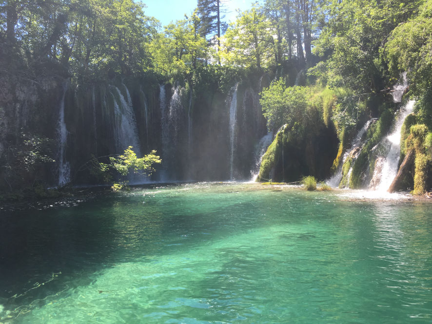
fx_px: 362
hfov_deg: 61.6
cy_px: 162
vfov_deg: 48.2
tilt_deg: -1.2
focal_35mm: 29
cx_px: 216
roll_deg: +0.0
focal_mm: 4.15
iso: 25
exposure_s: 1/452
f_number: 2.2
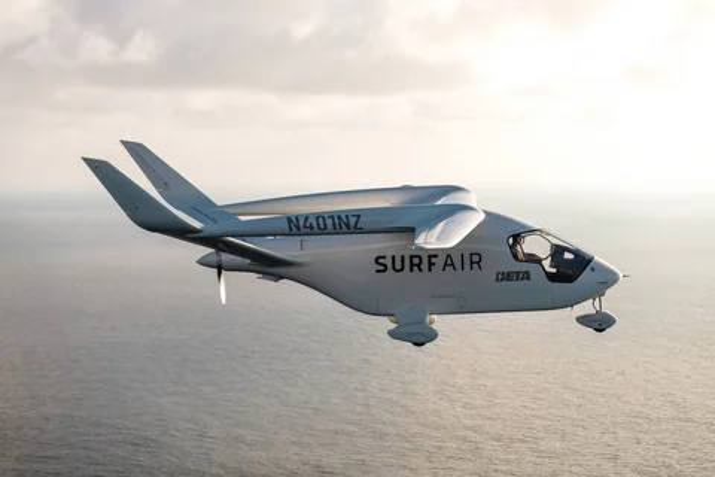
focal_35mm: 116
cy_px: 238
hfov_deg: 17.6
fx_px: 2304
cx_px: 358
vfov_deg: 11.8
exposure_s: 1/125
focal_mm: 116
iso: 250
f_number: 4.5
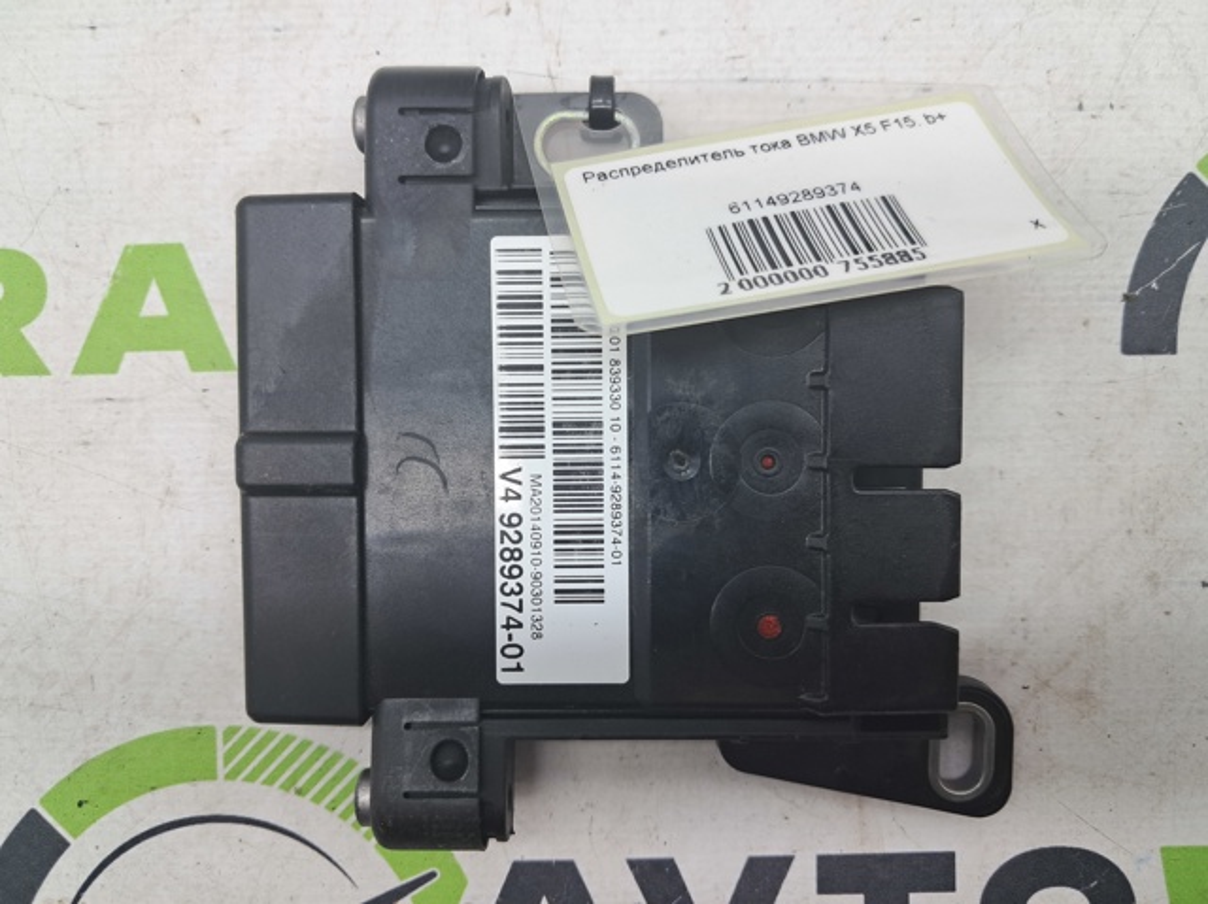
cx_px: 604
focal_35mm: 27
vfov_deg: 51.3
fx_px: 942
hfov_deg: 65.4
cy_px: 452
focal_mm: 4
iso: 50
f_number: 1.8
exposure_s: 1/50
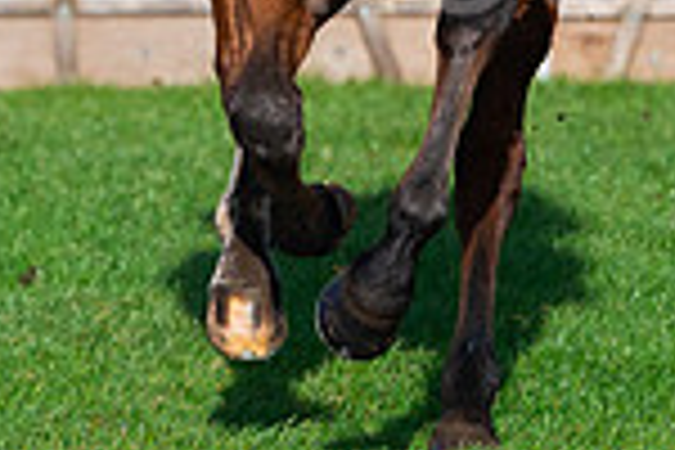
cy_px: -331
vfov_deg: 1.0
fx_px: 25086
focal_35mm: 1338
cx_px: 593
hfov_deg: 1.5
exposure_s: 1/4000
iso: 250
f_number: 3.5
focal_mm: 200
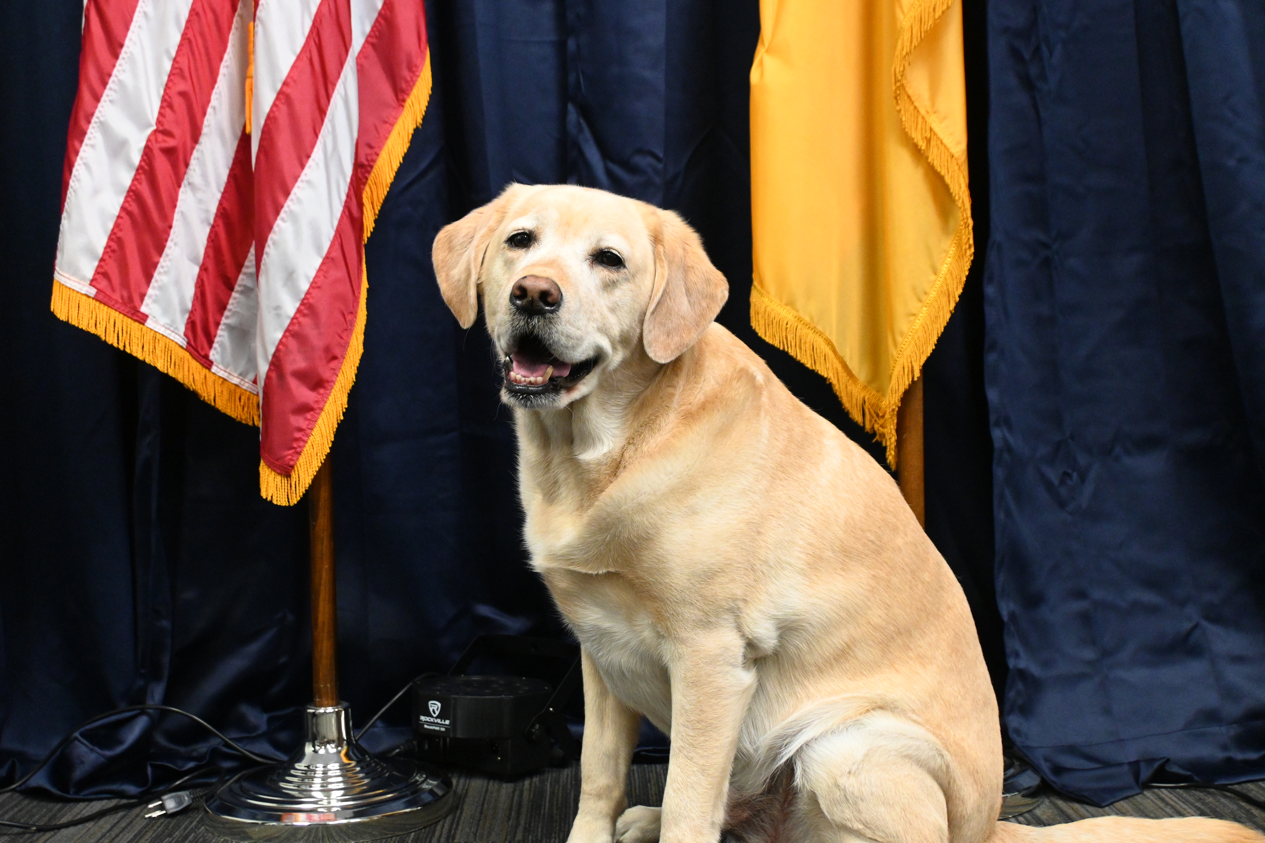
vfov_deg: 29.4
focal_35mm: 46
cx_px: 632
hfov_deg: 43.0
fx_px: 1607
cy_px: 422
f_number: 4.8
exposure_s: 1/100
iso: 3200
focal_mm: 30.5
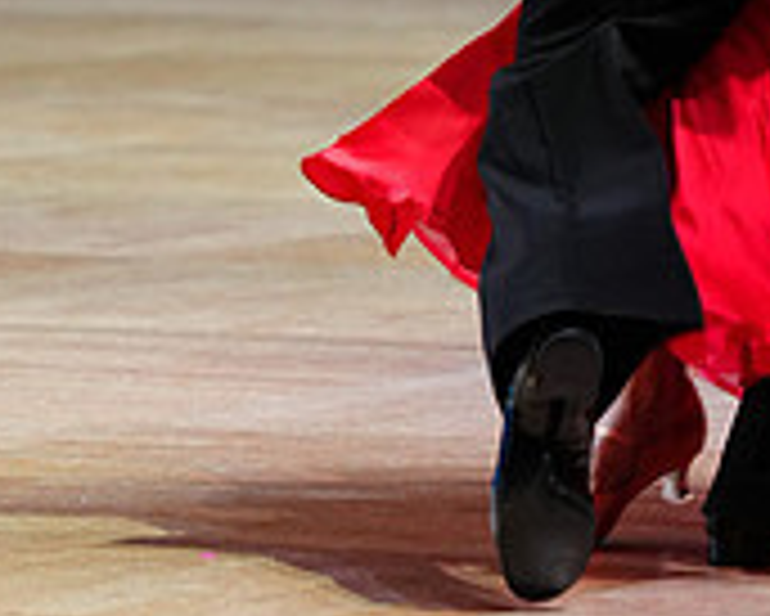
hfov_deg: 4.1
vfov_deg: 3.3
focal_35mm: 474
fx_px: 10808
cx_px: 664
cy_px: -324
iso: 2500
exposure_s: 1/320
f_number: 4
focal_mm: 149
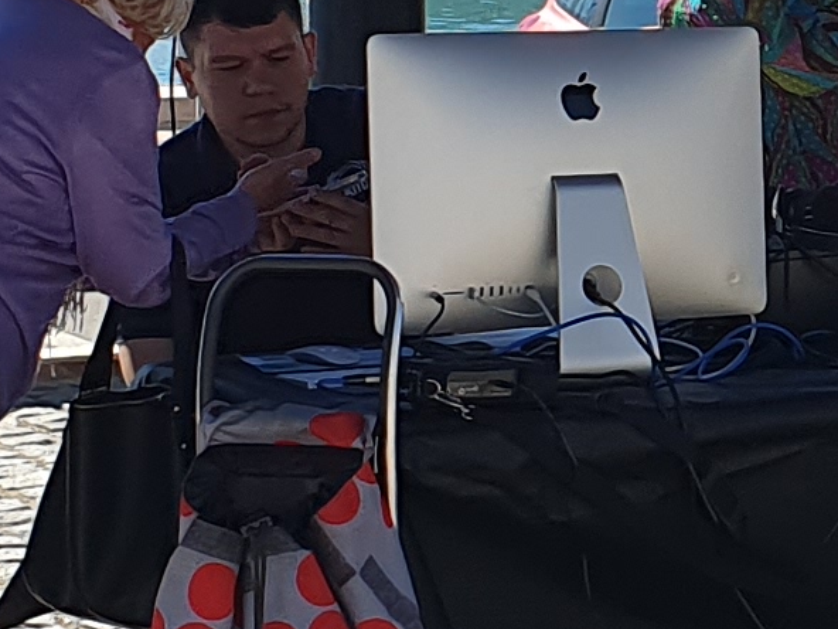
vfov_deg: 8.4
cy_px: 27
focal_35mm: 177
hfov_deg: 10.7
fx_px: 4285
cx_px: 1349
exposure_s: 1/1292
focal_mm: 4.32
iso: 50
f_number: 2.4
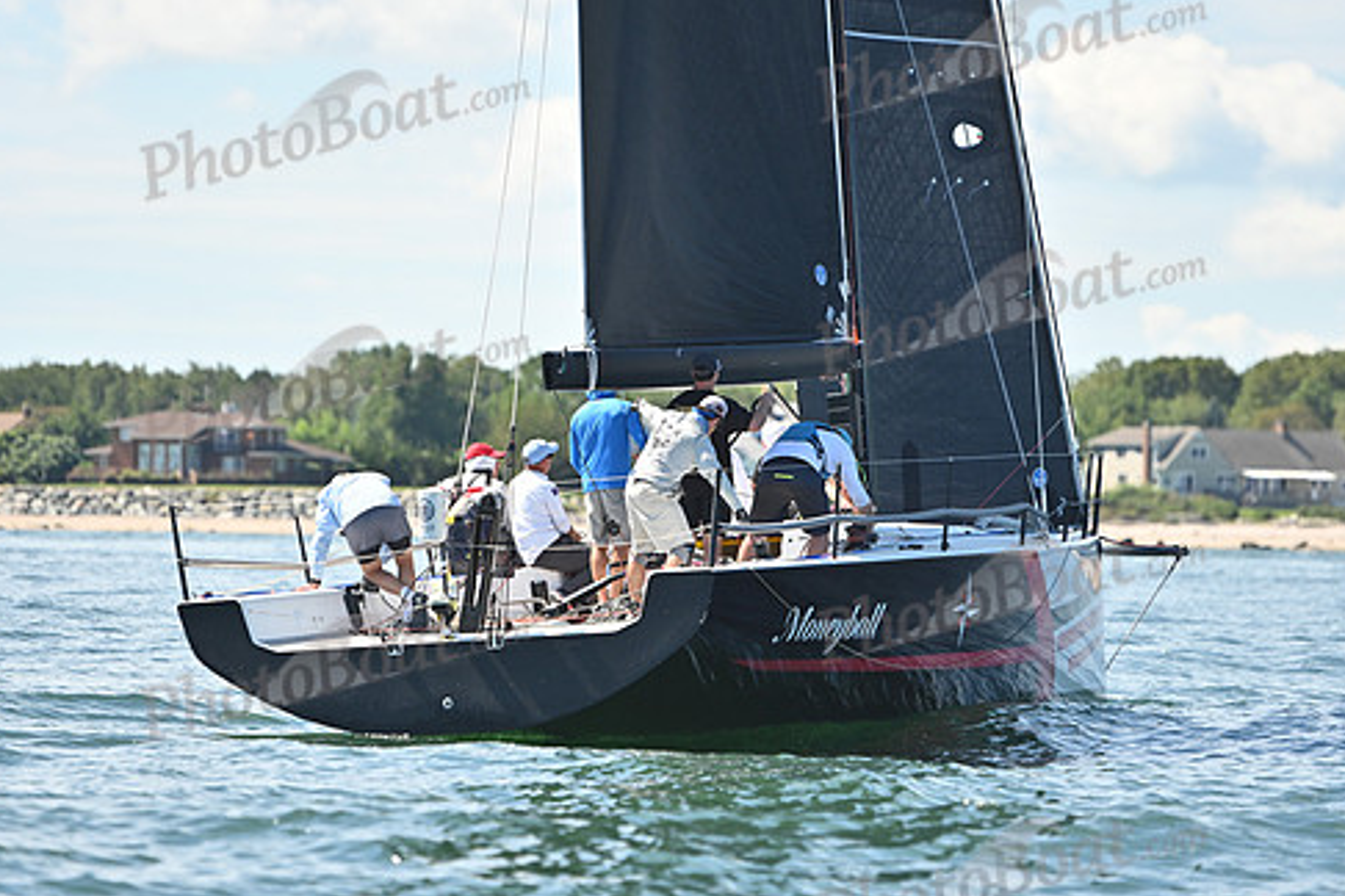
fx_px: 8032
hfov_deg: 9.6
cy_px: 488
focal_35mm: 215
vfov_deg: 6.4
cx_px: 675
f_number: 3.5
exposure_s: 1/1000
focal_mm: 180
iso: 250
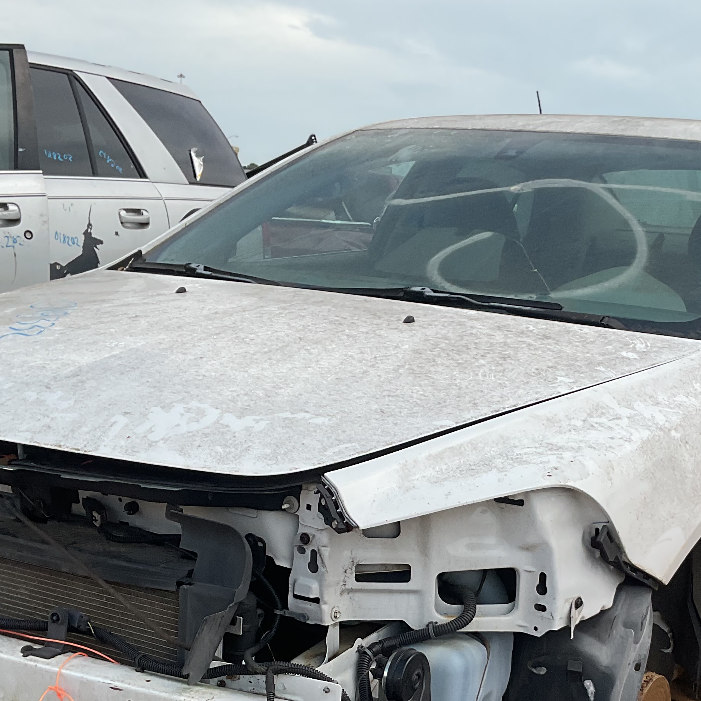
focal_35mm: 56
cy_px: 534
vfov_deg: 30.0
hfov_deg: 30.4
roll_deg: -4.4
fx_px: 1283
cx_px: 445
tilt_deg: -14.9
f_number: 1.8
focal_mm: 3
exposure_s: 1/1412
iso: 16
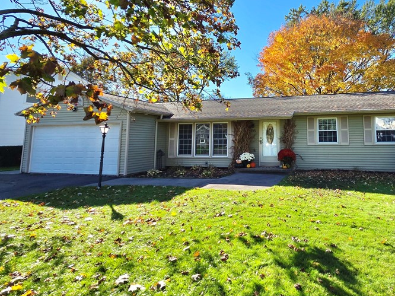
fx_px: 228
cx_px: 275
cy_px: 110
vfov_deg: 64.9
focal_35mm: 20
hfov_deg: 78.0
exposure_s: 1/1078
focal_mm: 2.2
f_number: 2.2
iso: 50
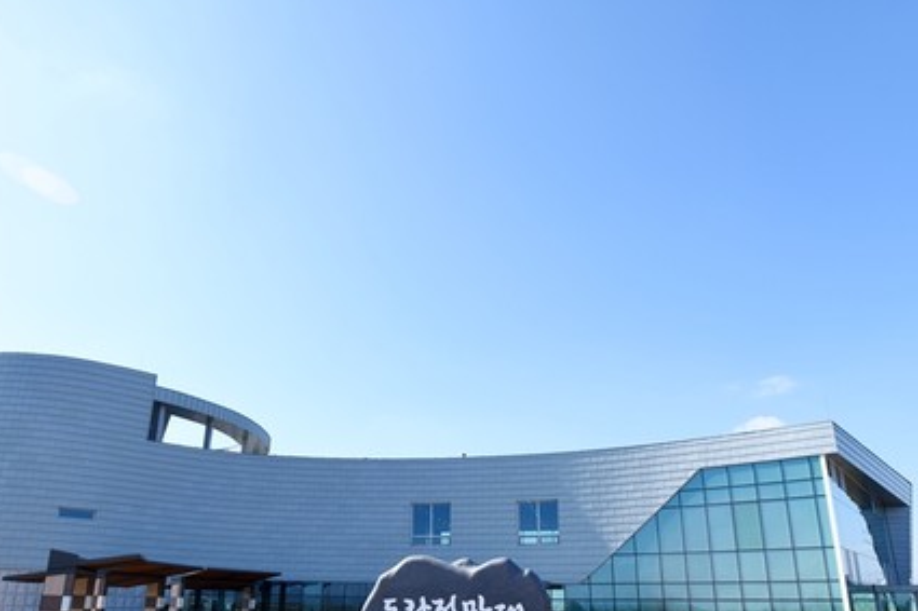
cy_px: 412
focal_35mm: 24
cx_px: 426
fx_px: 612
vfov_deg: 52.0
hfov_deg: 73.7
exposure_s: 1/250
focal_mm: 17
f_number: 7.1
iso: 100
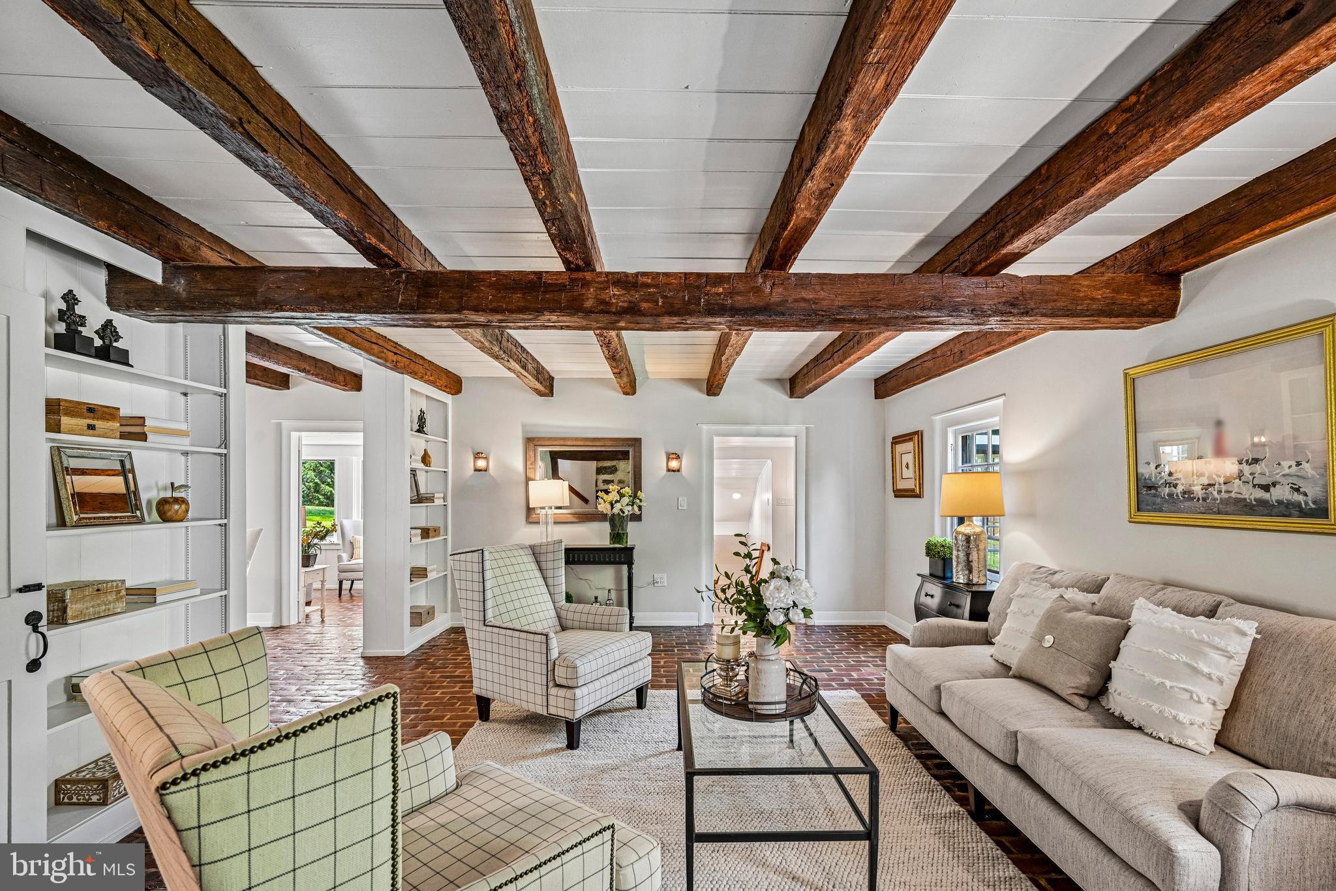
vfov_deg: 75.5
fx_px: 575
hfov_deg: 98.5
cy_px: 446
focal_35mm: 16
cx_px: 668
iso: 800
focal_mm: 15.5
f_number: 8
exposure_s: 1/30
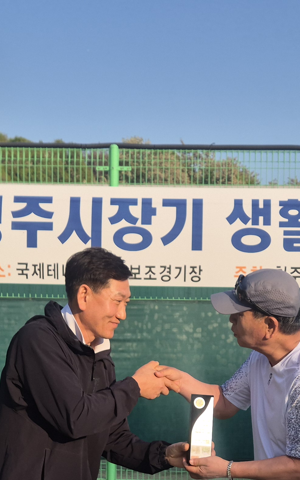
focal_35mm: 62
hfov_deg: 21.0
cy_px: 363
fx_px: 811
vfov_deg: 32.3
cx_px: 161
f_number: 1.8
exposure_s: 1/1572
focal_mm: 5.4
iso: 25
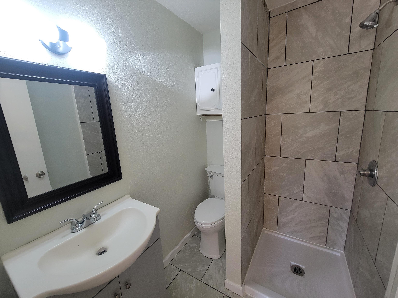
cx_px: 199
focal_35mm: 13
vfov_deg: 89.9
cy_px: 149
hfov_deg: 106.2
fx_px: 149
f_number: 2.2
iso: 200
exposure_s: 1/60
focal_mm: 2.2
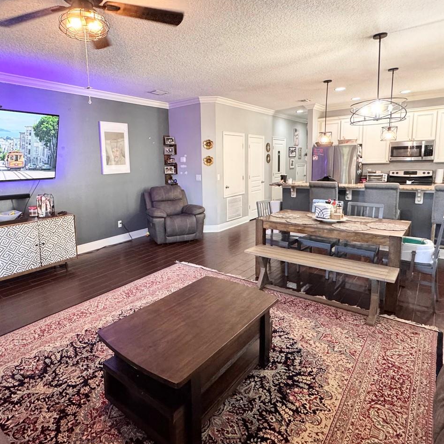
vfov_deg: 72.0
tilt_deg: -7.7
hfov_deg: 71.2
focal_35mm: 21
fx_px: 305
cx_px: 172
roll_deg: +1.9
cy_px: 203
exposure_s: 1/60
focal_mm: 2.22
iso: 400
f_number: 2.2
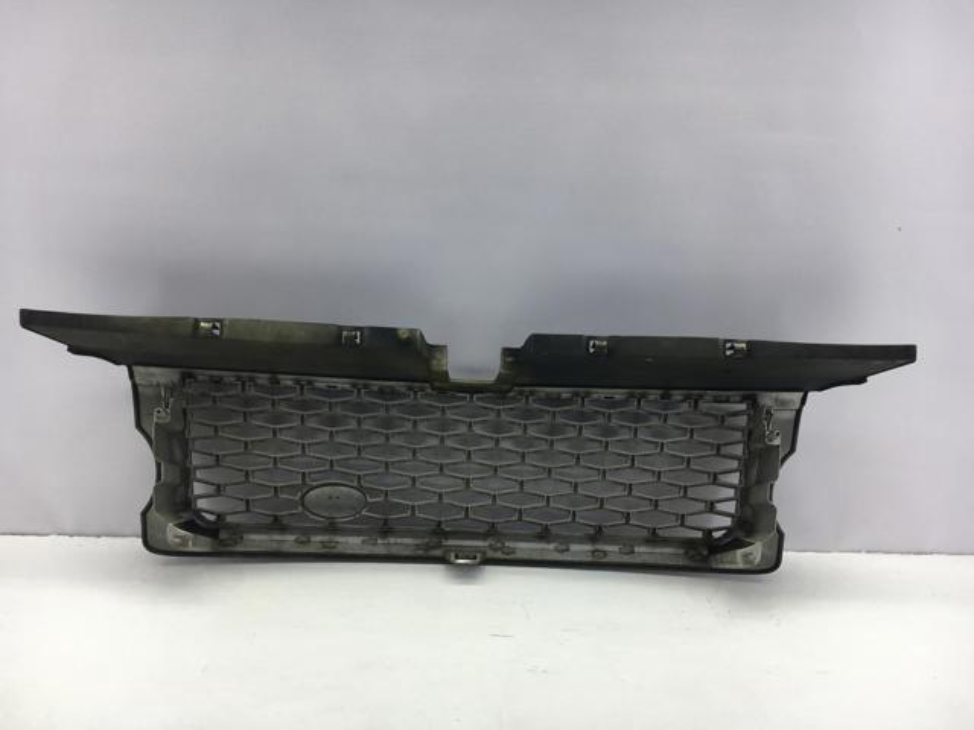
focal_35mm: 29
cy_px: 365
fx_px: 816
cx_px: 487
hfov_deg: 61.7
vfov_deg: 48.2
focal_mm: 4.15
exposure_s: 1/100
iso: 25
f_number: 2.2
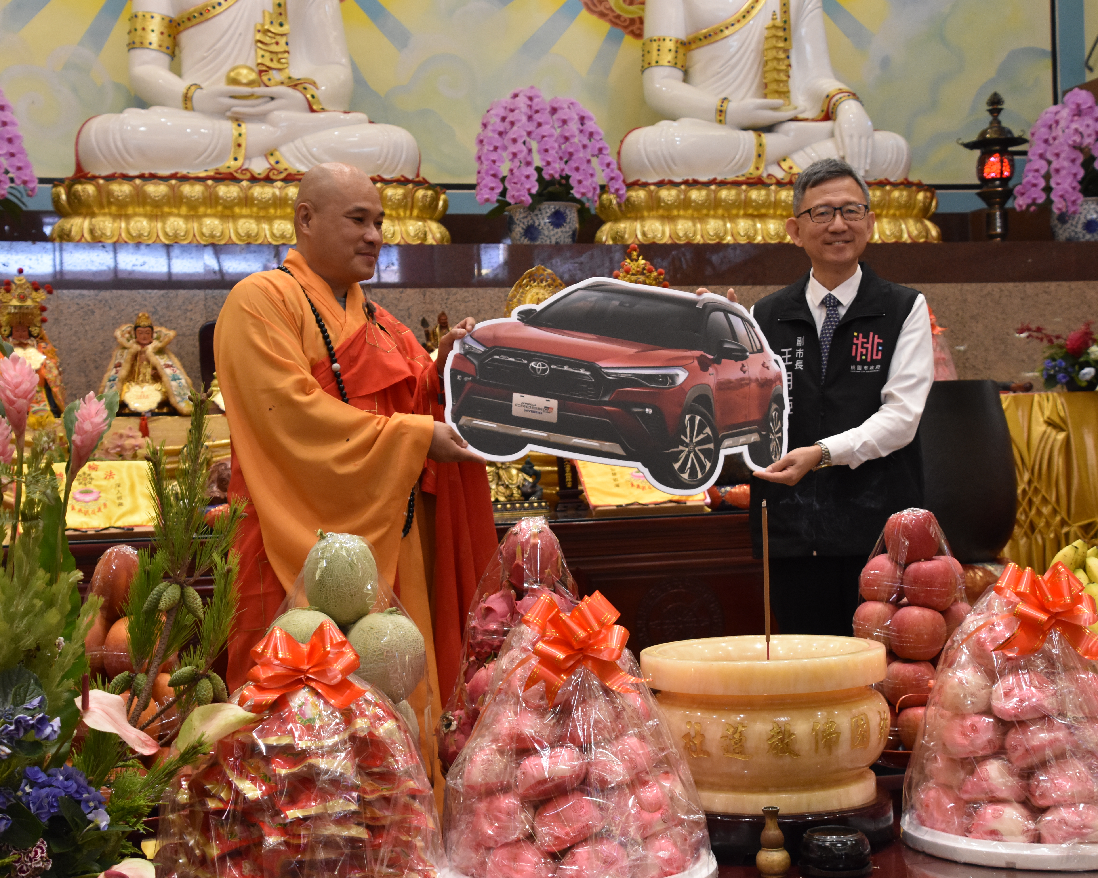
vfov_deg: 29.7
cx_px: 562
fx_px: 1657
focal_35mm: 51
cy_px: 440
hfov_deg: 36.7
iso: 1600
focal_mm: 30
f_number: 5
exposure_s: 1/100
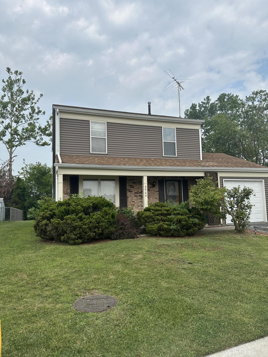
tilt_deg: +5.8
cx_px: 134
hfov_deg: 56.8
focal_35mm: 24
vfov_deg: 71.6
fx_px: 248
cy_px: 178
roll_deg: +0.2
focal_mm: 6.86
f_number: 1.78
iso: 80
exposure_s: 1/4762
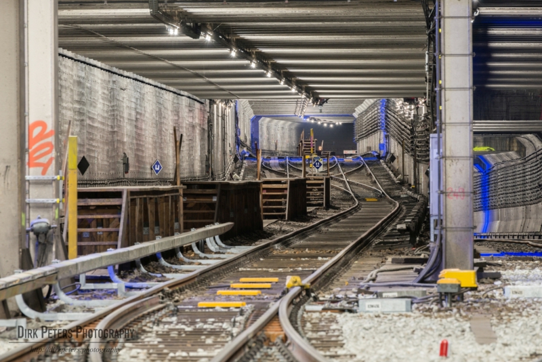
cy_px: 181
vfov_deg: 4.6
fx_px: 4518
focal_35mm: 300
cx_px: 271
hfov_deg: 6.9
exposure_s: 10
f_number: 16
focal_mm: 300
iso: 100
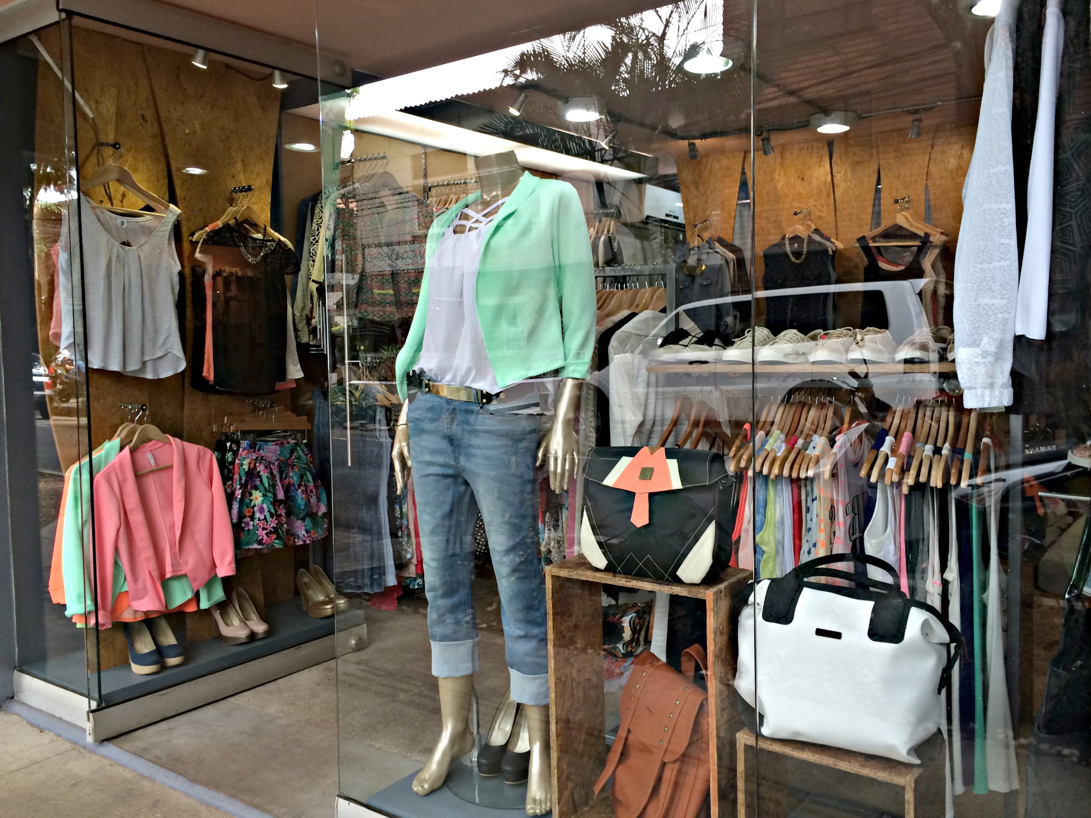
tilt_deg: -3.0
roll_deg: +0.8
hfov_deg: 61.7
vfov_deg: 48.2
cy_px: 409
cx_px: 546
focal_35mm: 29
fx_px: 914
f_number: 2.2
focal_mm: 4.15
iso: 40
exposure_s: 1/40
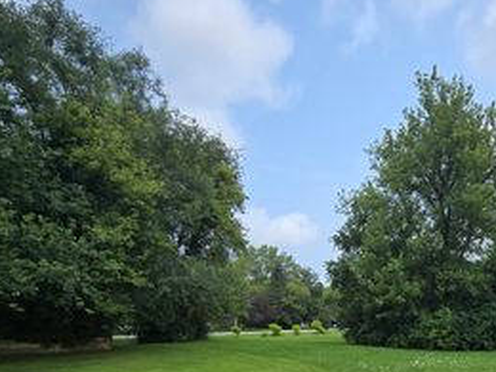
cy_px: 327
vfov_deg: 49.5
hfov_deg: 64.7
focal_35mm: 25
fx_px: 358
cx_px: 380
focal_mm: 2.2
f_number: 2.2
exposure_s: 1/1742
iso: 50
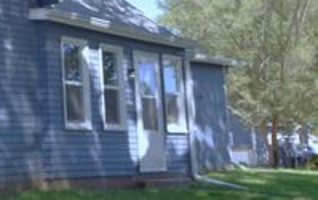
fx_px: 599
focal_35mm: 69
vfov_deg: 18.8
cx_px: -58
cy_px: 49
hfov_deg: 26.6
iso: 400
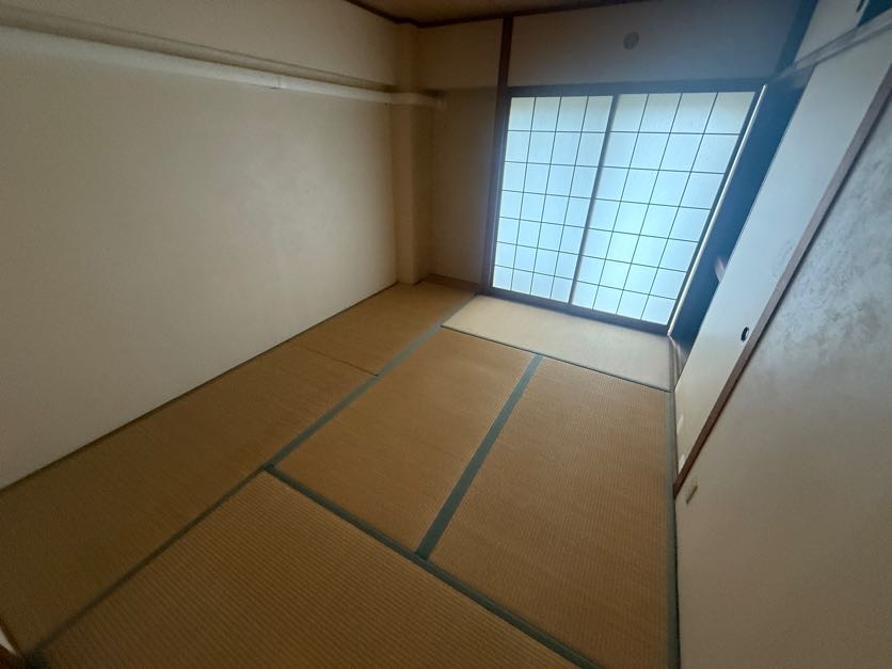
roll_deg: -1.4
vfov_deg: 85.7
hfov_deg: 102.1
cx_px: 446
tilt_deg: -28.9
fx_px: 361
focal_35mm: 14
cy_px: 334
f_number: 2.2
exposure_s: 1/60
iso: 500
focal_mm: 2.22
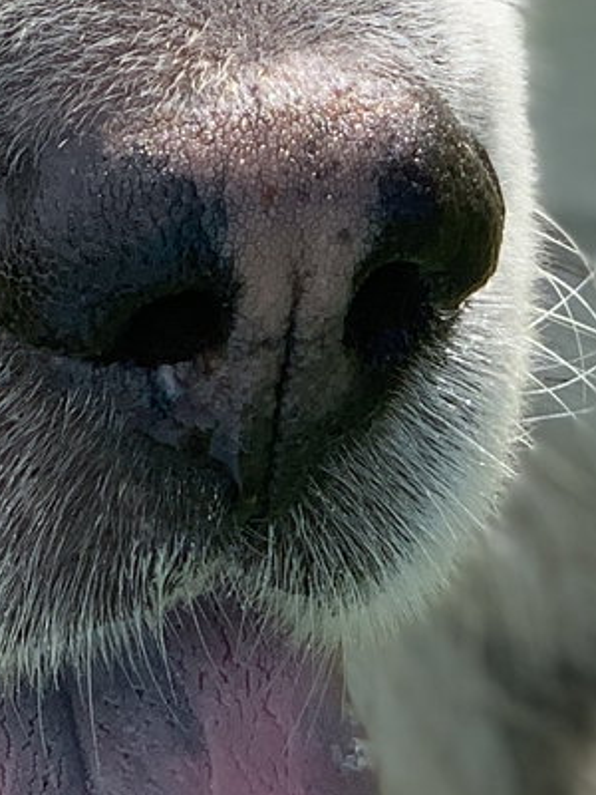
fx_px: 6359
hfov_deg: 5.4
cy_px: -164
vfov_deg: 7.1
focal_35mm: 277
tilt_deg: -44.3
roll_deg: -1.1
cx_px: 165
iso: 16
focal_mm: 6
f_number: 2.4
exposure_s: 1/475
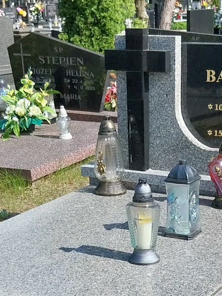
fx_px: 735
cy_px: 309
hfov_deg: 17.1
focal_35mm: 86
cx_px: 153
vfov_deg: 21.8
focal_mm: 4
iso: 25
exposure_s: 1/887
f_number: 1.8
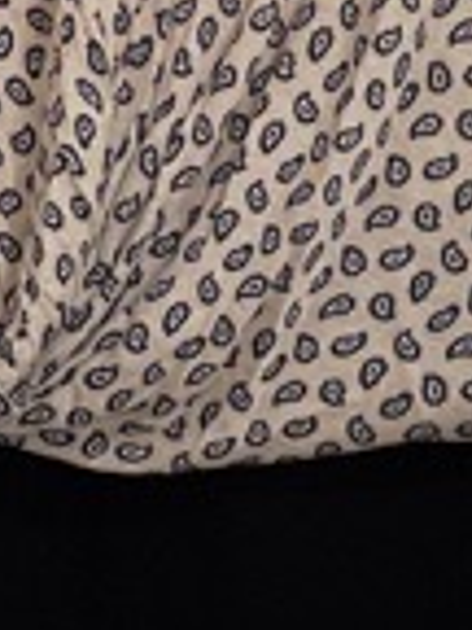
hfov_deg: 8.2
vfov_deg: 11.0
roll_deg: +0.4
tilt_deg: -0.4
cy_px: 171
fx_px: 3272
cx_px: 35
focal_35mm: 180
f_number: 1.6
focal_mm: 4.2
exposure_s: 1/60
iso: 400
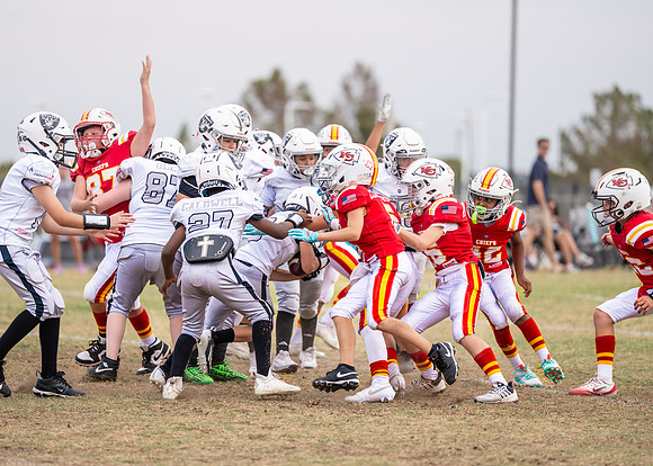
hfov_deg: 8.8
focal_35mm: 230
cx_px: 318
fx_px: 4263
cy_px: 243
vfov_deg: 6.3
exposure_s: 1/1600
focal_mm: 200
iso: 160
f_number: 2.8
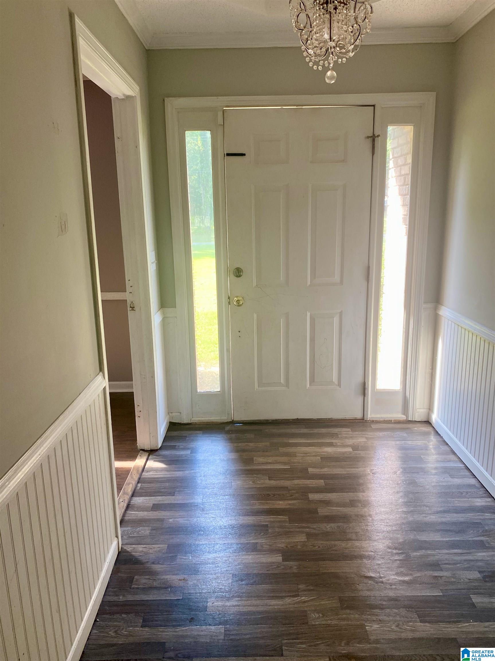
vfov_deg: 67.3
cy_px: 330
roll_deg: +1.3
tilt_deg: -10.8
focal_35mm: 26
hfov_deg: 53.0
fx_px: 496
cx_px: 248
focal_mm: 4.25
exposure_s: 1/121
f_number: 1.8
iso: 125
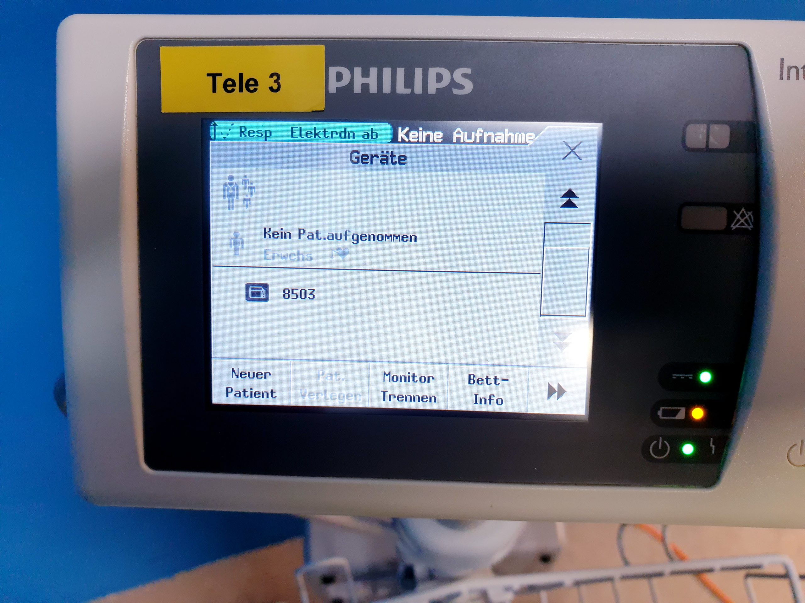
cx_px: 402
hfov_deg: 67.3
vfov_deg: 53.1
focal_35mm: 26
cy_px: 302
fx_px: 605
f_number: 2.4
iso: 160
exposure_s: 1/100
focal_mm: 4.3
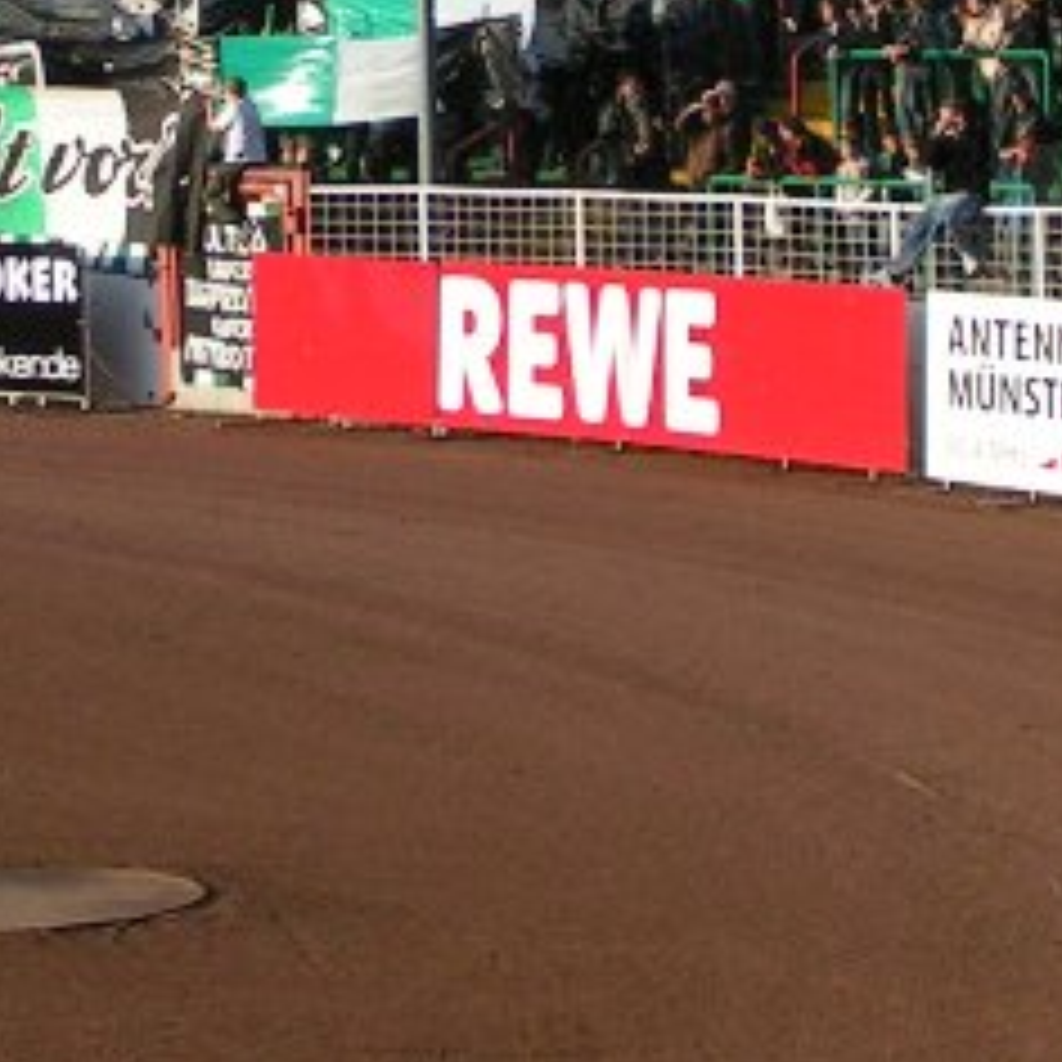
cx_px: 328
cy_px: -266
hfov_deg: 9.7
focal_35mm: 180
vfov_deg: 9.6
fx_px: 6248
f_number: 5
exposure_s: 1/320
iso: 50
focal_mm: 9.2
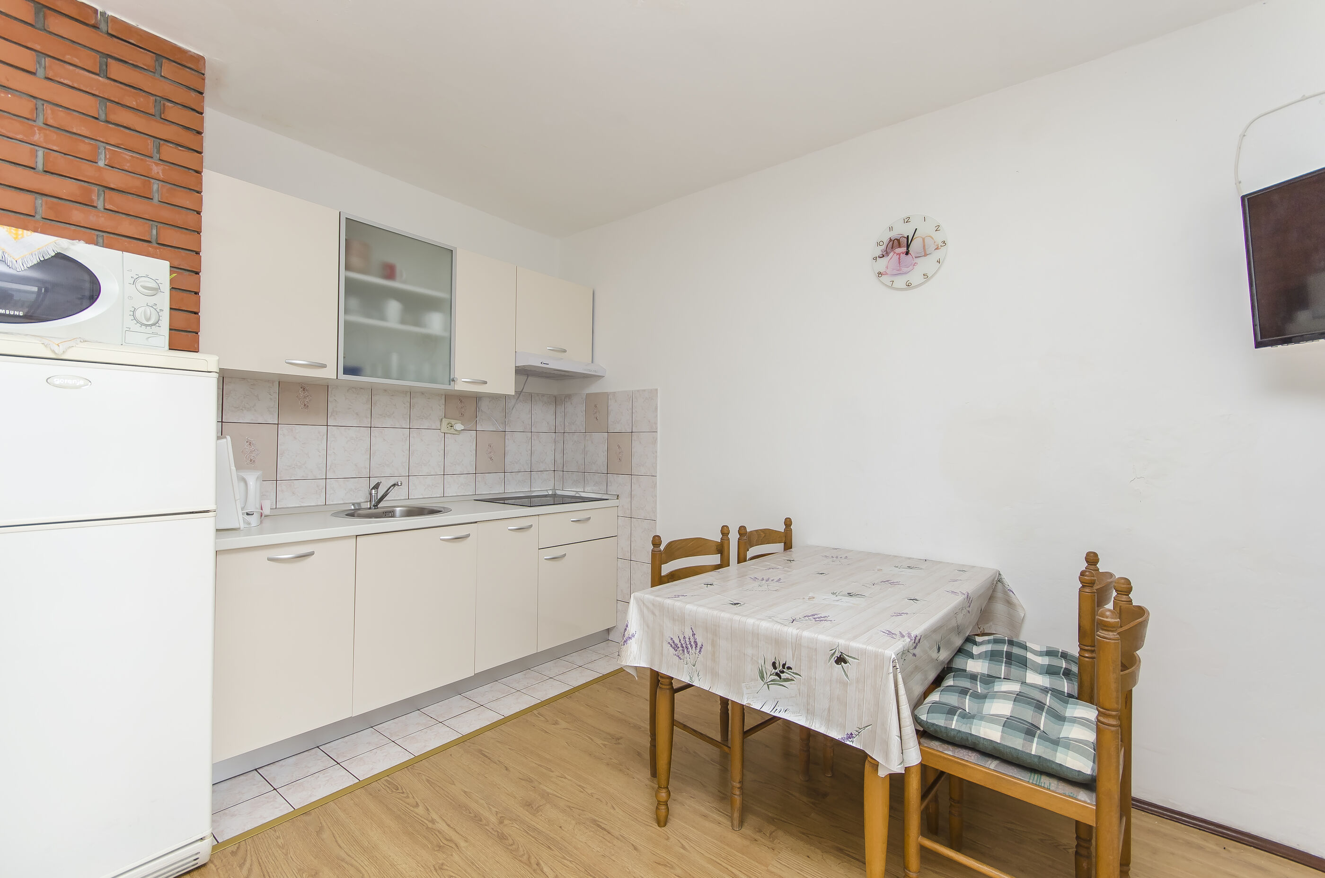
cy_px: 439
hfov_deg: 100.5
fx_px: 551
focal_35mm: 15
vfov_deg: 77.1
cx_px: 662
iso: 100
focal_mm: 10
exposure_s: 1/125
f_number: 7.1
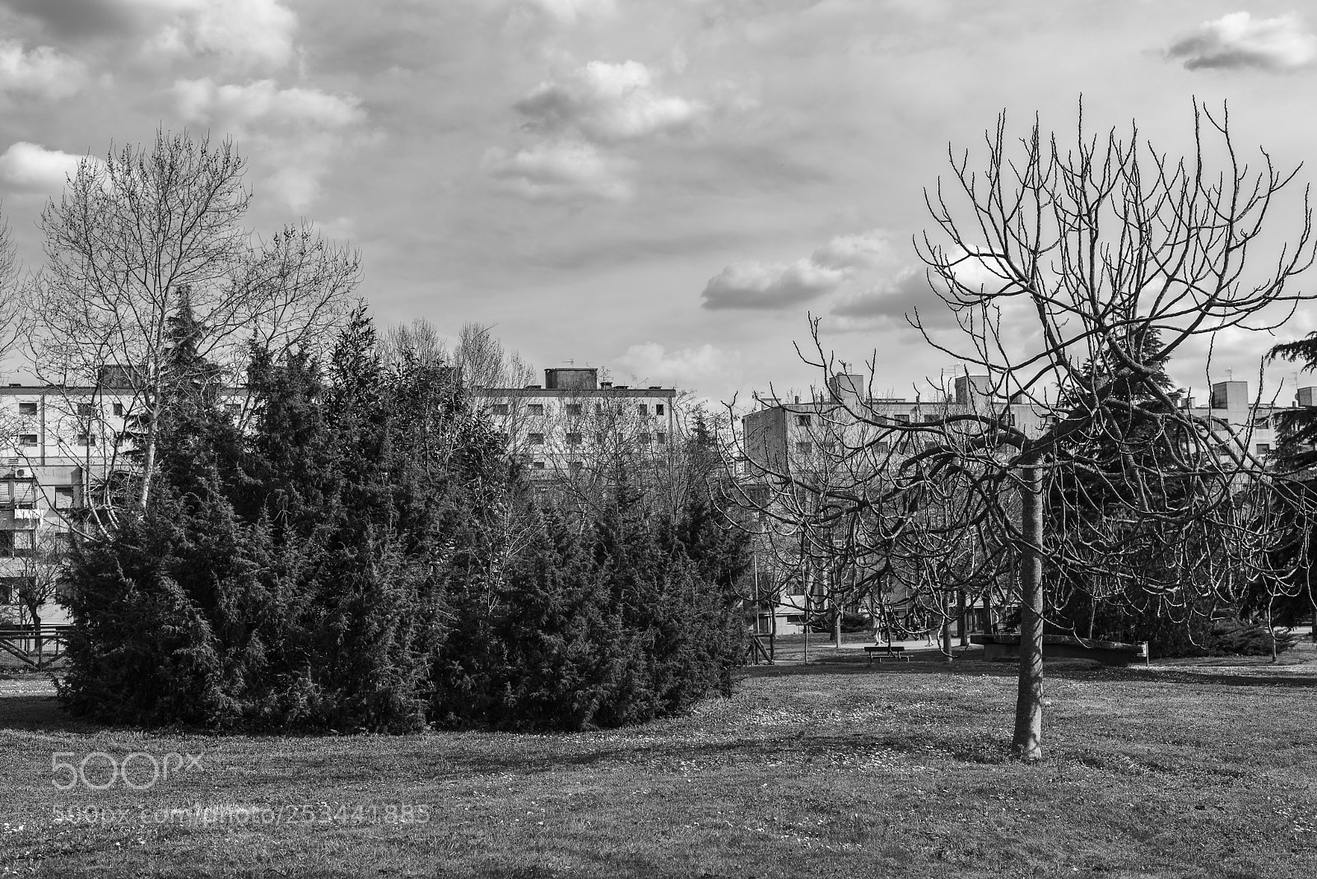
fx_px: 1830
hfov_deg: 39.6
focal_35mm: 50
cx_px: 658
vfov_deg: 27.0
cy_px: 440
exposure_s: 1/160
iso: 64
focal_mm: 50
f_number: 8
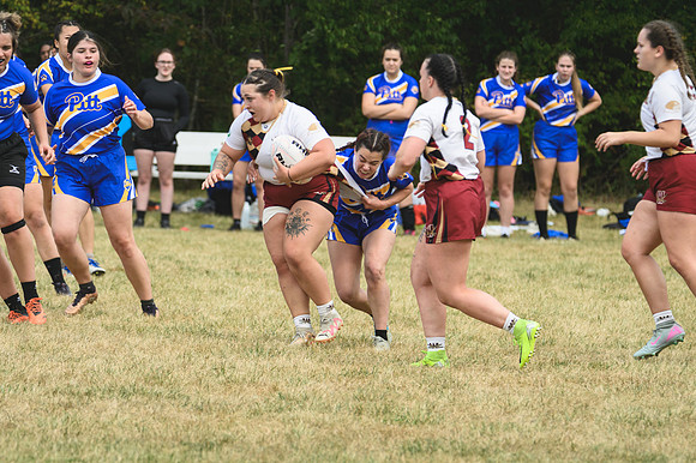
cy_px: 232
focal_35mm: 450
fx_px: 8695
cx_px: 348
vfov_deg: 3.1
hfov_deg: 4.6
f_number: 5.6
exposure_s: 1/1000
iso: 500
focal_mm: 300
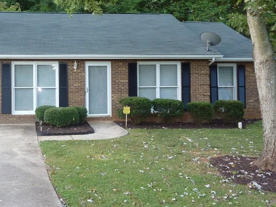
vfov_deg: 33.5
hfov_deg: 42.8
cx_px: 78
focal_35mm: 43
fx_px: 343
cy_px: 85
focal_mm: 4.4
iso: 160
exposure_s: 1/30
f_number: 3.3
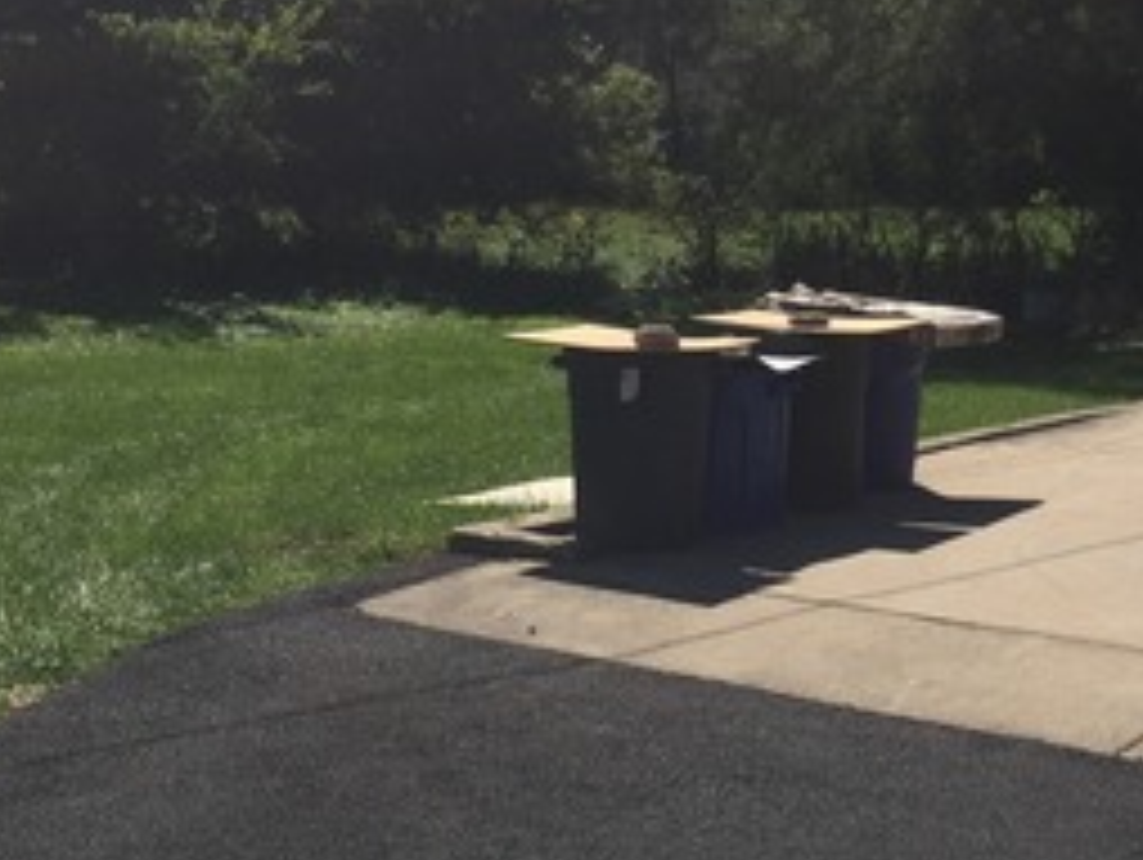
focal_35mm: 73
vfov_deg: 19.9
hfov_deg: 26.6
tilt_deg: +1.3
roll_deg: -2.8
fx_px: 2413
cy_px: 140
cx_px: 657
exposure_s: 1/3300
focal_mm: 4.15
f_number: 2.2
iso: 32
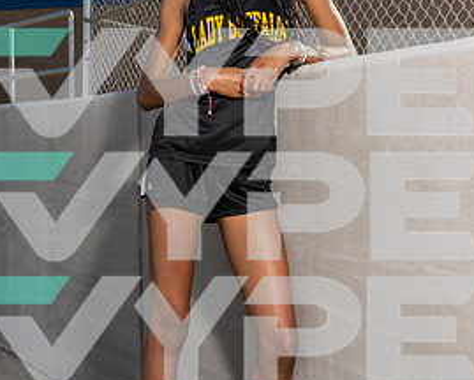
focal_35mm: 58
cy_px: 208
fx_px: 815
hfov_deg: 32.4
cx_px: 227
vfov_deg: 26.3
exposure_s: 1/250
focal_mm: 37
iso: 100
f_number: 8
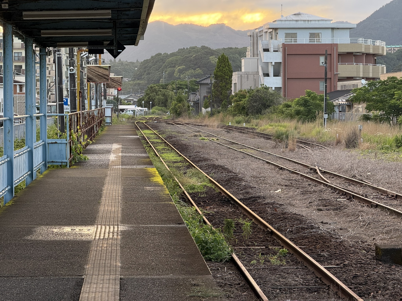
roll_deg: +0.4
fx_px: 1394
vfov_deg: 12.3
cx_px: 201
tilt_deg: -1.8
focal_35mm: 120
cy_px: 150
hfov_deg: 16.4
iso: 64
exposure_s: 1/133
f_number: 2.8
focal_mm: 15.66
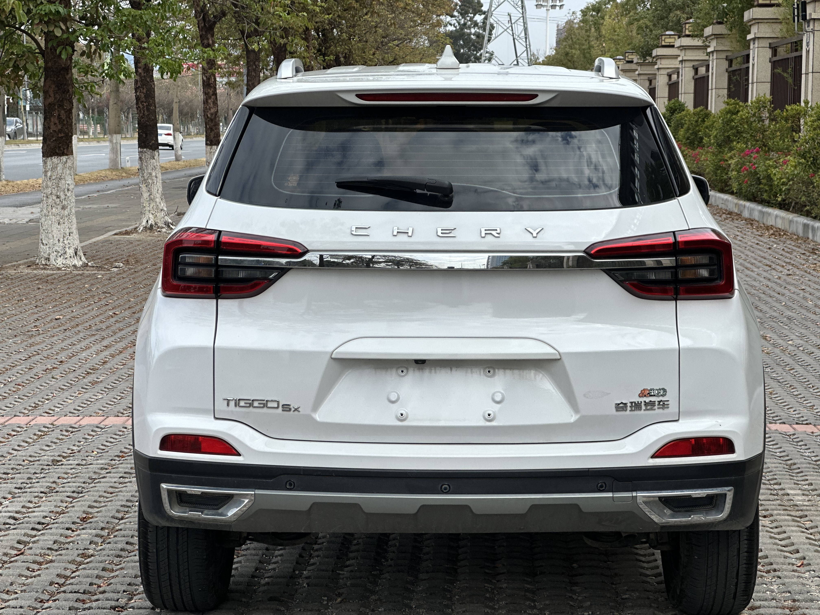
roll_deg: +0.3
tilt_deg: -4.9
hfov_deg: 25.3
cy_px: 308
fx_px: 1824
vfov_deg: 19.1
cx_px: 410
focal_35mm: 77
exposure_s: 1/384
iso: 32
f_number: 2.8
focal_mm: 9
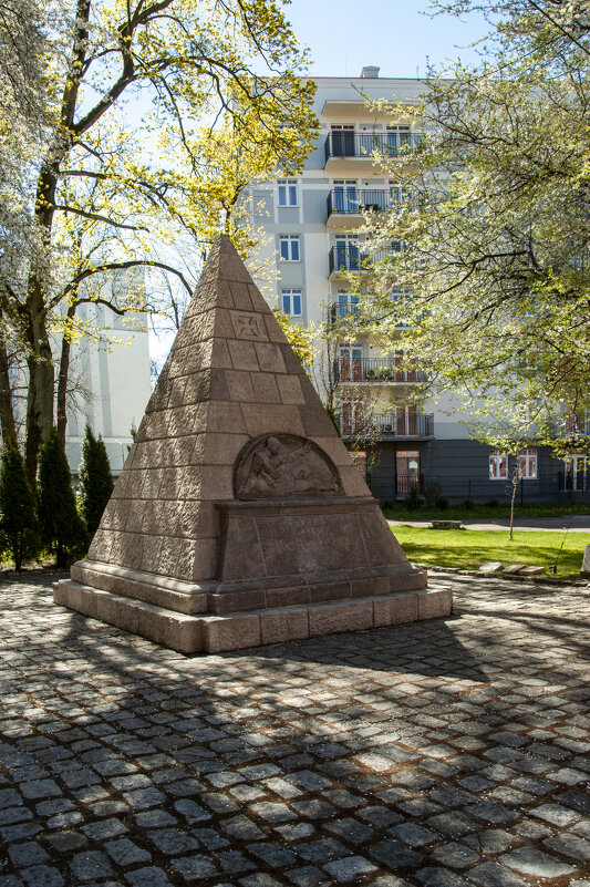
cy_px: 444
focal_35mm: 27
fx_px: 665
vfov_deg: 67.4
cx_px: 295
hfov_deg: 47.9
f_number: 10
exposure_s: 1/400
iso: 640
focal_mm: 18
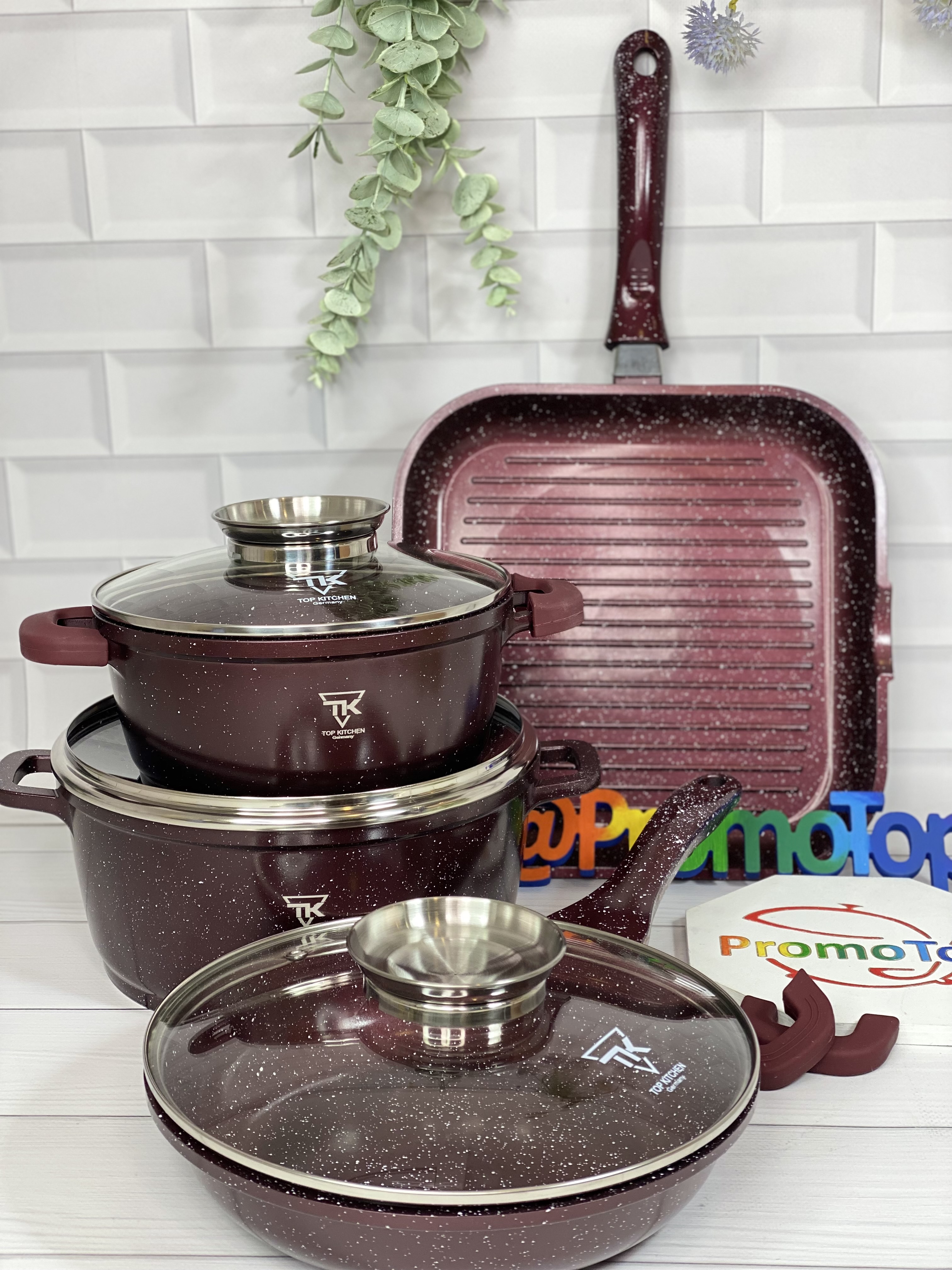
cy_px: 635
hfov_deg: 28.0
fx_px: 1907
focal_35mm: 52
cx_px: 476
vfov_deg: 36.8
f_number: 2
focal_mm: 6
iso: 40
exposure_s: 1/100
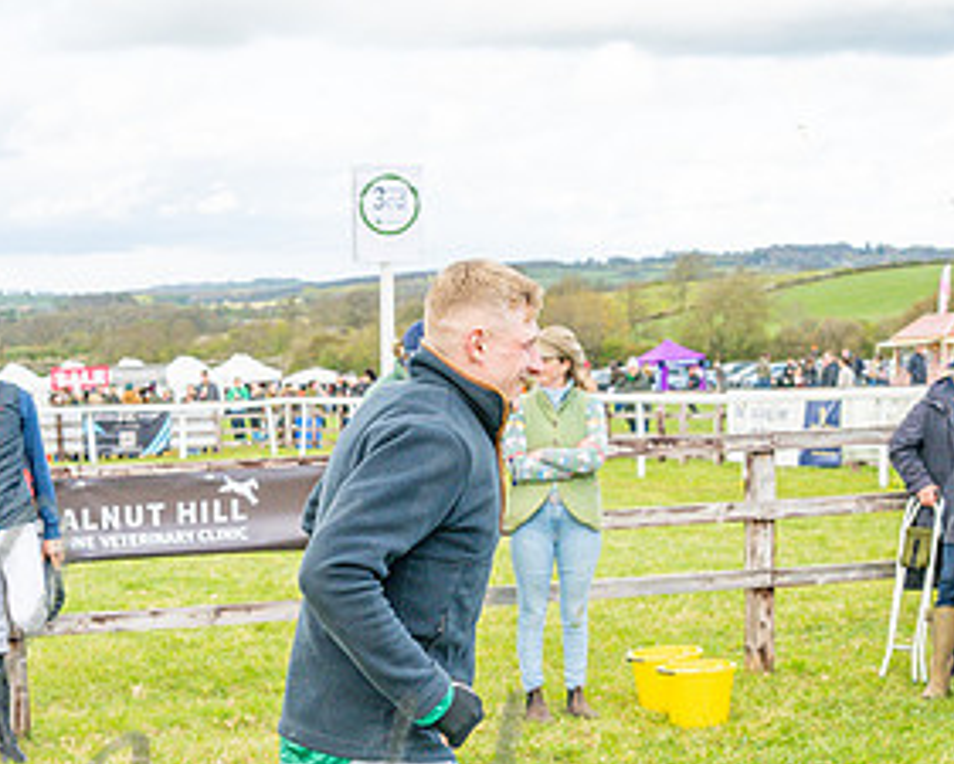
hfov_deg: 23.9
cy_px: 733
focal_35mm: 79
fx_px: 2231
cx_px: 266
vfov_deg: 19.0
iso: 400
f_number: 5
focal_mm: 35
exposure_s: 1/800
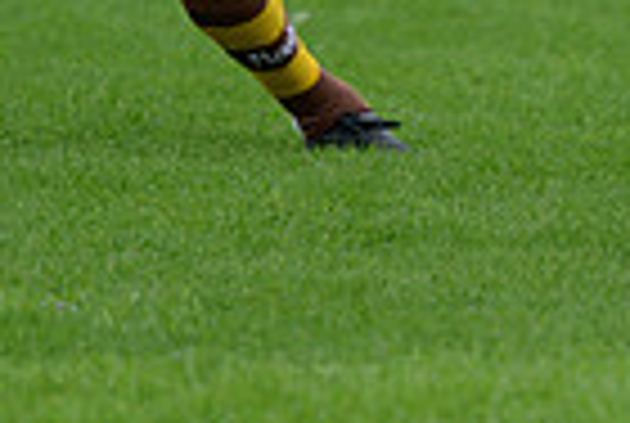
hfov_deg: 2.5
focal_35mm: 827
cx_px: 513
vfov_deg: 1.7
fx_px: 14503
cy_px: -439
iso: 250
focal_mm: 200
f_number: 2.8
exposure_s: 1/800
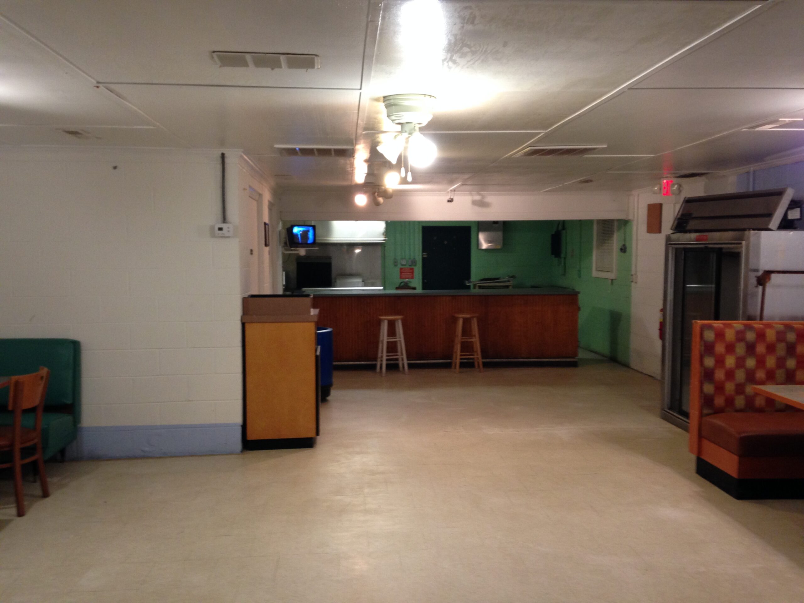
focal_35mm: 33
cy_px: 302
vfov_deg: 42.9
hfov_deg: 55.4
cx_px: 402
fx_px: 766
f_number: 2.4
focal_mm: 4.12
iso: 160
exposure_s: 1/20
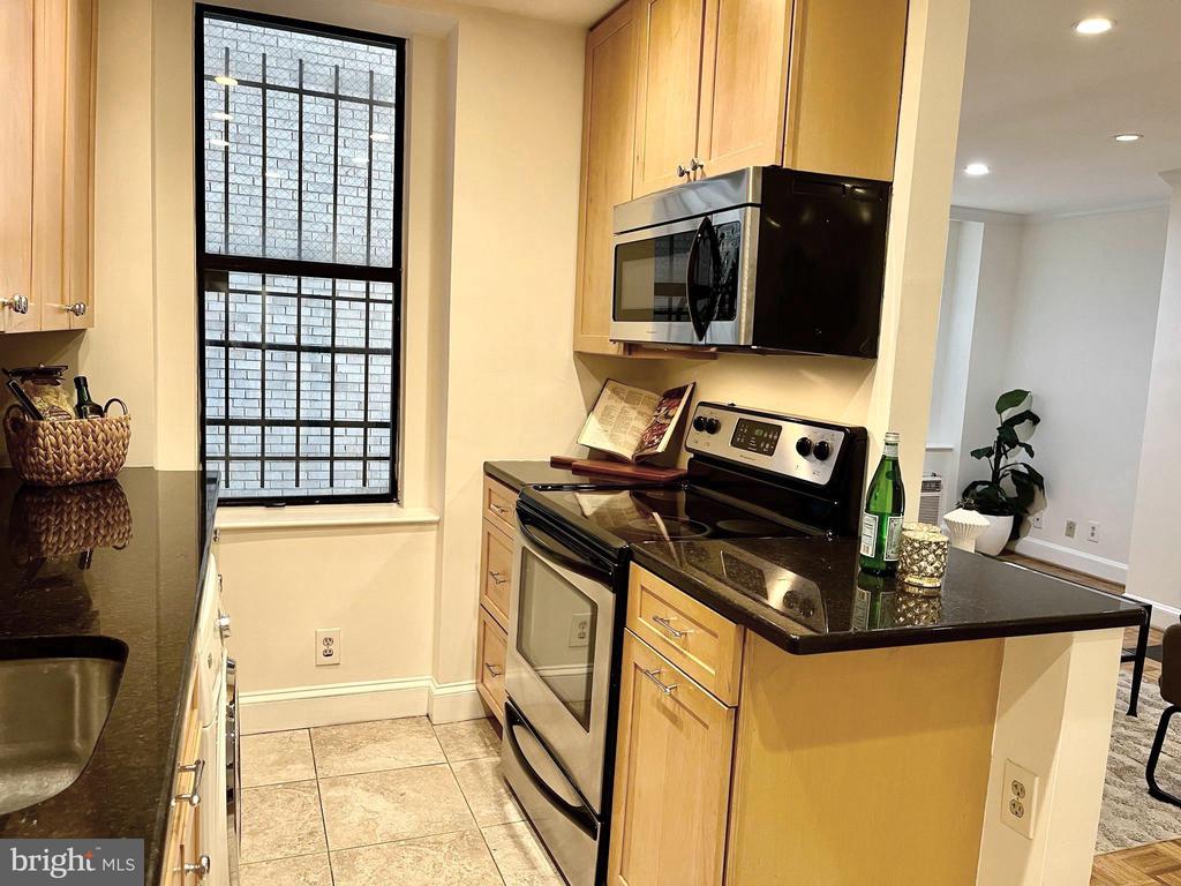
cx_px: 590
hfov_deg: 67.3
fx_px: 887
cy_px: 443
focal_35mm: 26
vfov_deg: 53.1
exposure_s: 1/60
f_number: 1.6
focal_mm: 5.1
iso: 250
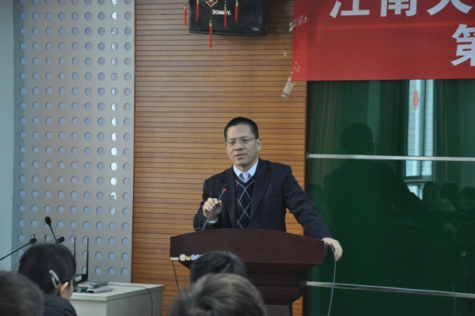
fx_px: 1483
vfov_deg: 12.2
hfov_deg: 18.2
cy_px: 158
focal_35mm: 112
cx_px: 238
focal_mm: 75
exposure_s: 1/15
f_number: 5.3
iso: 2000
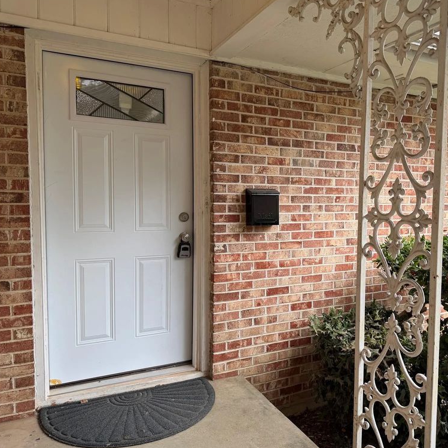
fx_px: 425
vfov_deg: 55.6
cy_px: 224
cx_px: 288
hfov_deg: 54.8
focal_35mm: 29
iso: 64
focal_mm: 6.76
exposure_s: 1/209
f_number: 1.78
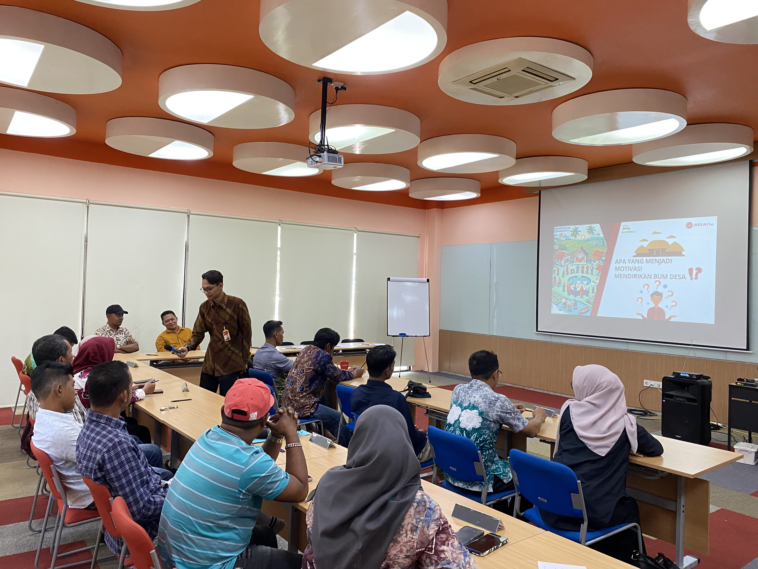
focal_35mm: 26
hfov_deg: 67.3
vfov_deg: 53.1
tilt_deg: +0.5
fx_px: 569
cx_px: 379
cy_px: 284
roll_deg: -1.7
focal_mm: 4.25
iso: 200
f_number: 1.8
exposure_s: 1/60
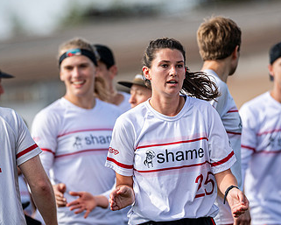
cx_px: 158
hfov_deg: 3.8
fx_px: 4234
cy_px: 129
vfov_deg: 3.0
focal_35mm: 509
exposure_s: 1/1000
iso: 100
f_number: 3.2
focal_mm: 300
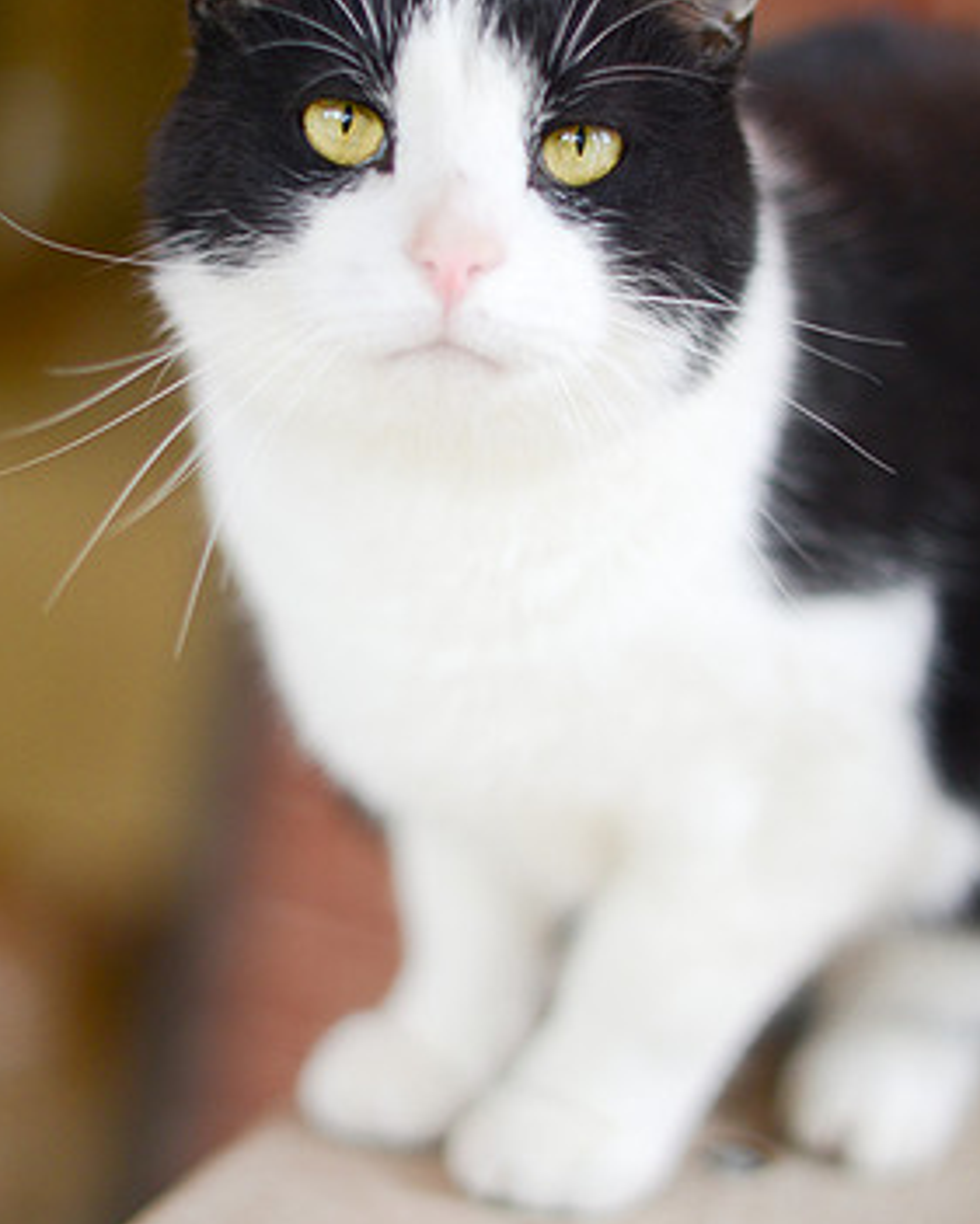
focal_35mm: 90
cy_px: 544
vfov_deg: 21.2
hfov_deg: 17.1
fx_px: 3262
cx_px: 485
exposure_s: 1/1250
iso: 400
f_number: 1.6
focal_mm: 50
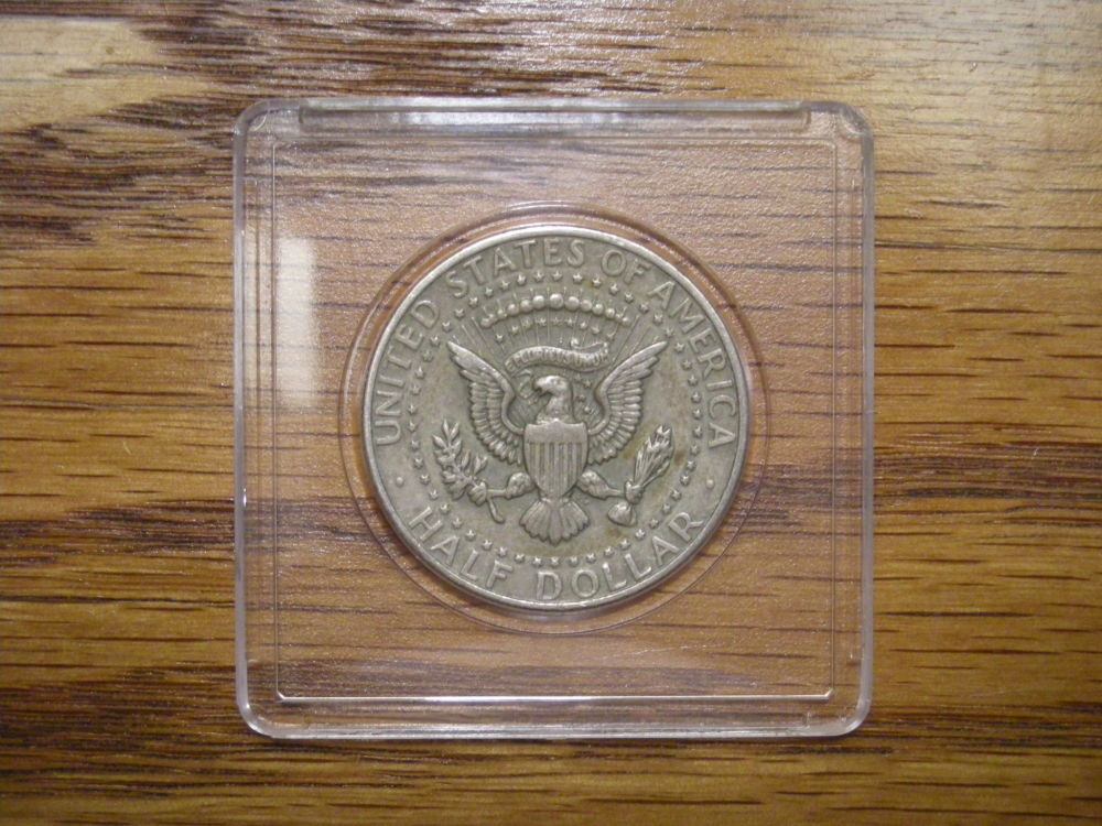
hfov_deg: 25.7
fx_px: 2419
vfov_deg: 19.4
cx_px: 551
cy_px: 413
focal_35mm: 76
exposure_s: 1/30.5
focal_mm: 12.3
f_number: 3.9
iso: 400
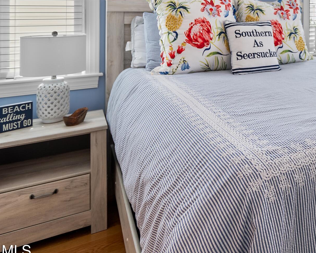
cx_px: 312
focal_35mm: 35
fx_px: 327
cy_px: 13
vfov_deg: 38.5
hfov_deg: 44.3
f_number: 4.5
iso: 100
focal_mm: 10
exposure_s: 1/25
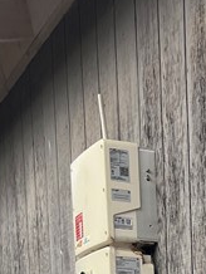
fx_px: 966
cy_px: 547
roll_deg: -0.5
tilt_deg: -7.5
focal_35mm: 122
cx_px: 412
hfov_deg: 11.1
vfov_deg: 13.7
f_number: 1.5
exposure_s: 1/840
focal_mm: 5.7
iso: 50
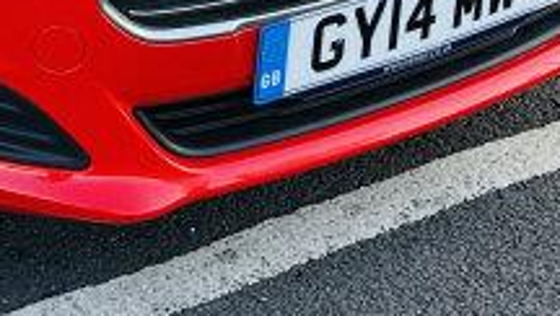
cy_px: -570
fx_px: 2155
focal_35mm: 145
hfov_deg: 14.4
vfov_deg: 7.5
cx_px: -70
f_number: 1.78
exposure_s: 1/310
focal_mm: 6.86
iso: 80
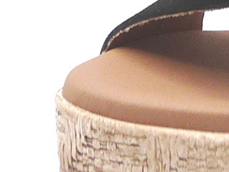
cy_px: -68
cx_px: 376
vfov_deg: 7.1
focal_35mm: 207
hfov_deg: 9.2
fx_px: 1369
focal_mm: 4.8
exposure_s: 1/200
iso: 100
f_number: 4
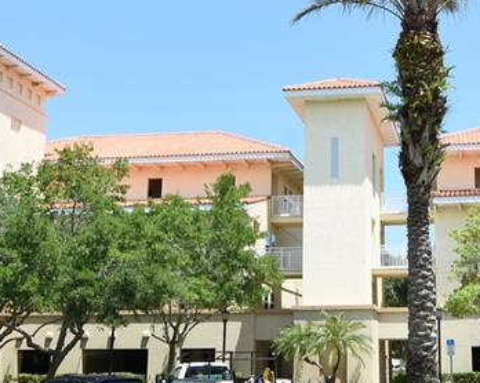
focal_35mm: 58
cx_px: 368
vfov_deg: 26.2
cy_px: 201
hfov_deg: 31.8
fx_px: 823
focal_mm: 14
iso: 100
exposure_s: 1/200
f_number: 7.1
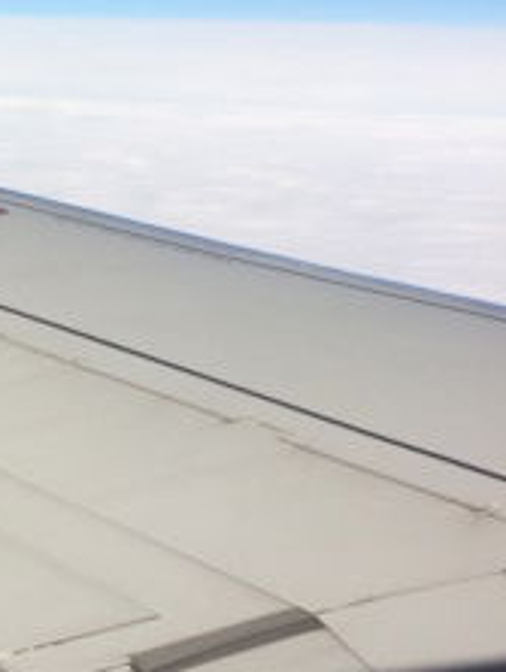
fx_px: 2101
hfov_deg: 12.7
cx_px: -367
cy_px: 18
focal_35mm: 108
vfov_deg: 17.8
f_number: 2.2
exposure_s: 1/2283
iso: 40
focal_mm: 4.12
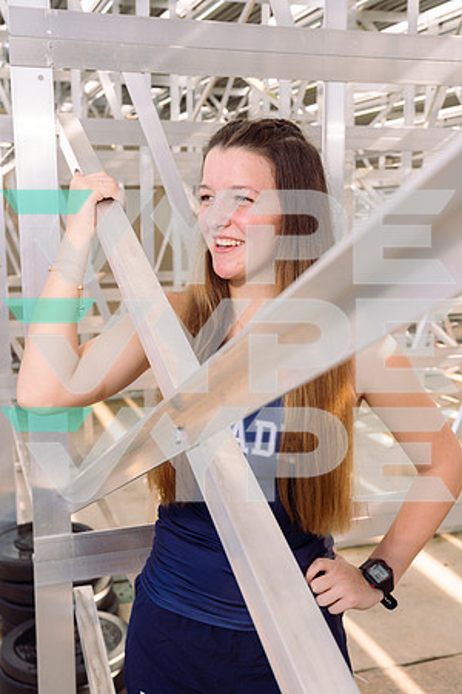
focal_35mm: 44
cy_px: 347
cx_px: 231
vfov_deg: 44.5
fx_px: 847
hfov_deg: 30.5
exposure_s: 1/250
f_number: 8
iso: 640
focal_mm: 44
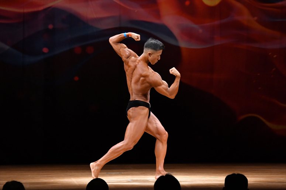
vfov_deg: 5.7
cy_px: 95
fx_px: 1906
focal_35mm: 240
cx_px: 143
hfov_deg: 8.6
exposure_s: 1/400
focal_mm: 160
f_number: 5.6
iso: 4000
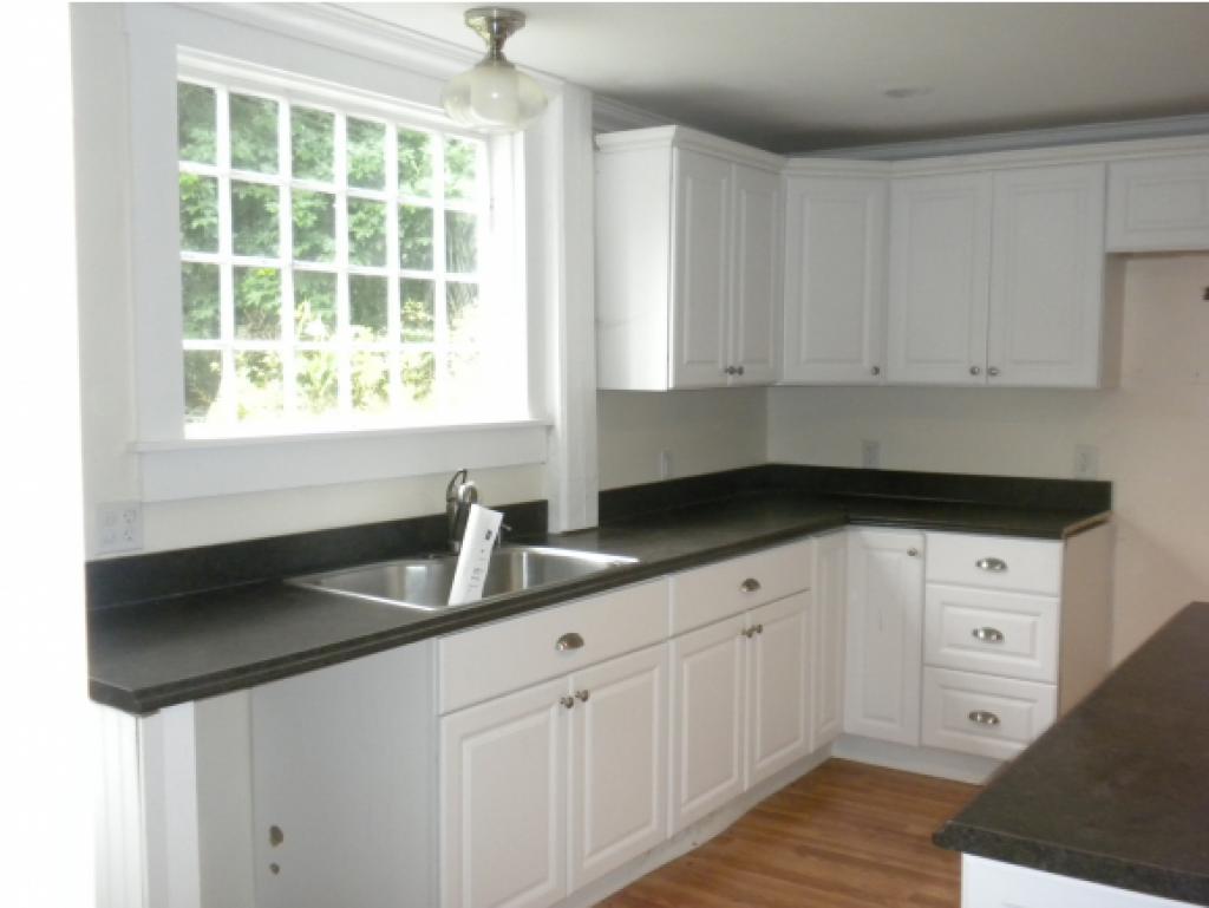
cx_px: 604
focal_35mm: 37
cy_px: 454
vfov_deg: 38.7
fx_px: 1293
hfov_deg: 50.1
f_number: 3.5
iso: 400
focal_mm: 6.6
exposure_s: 1/32.3
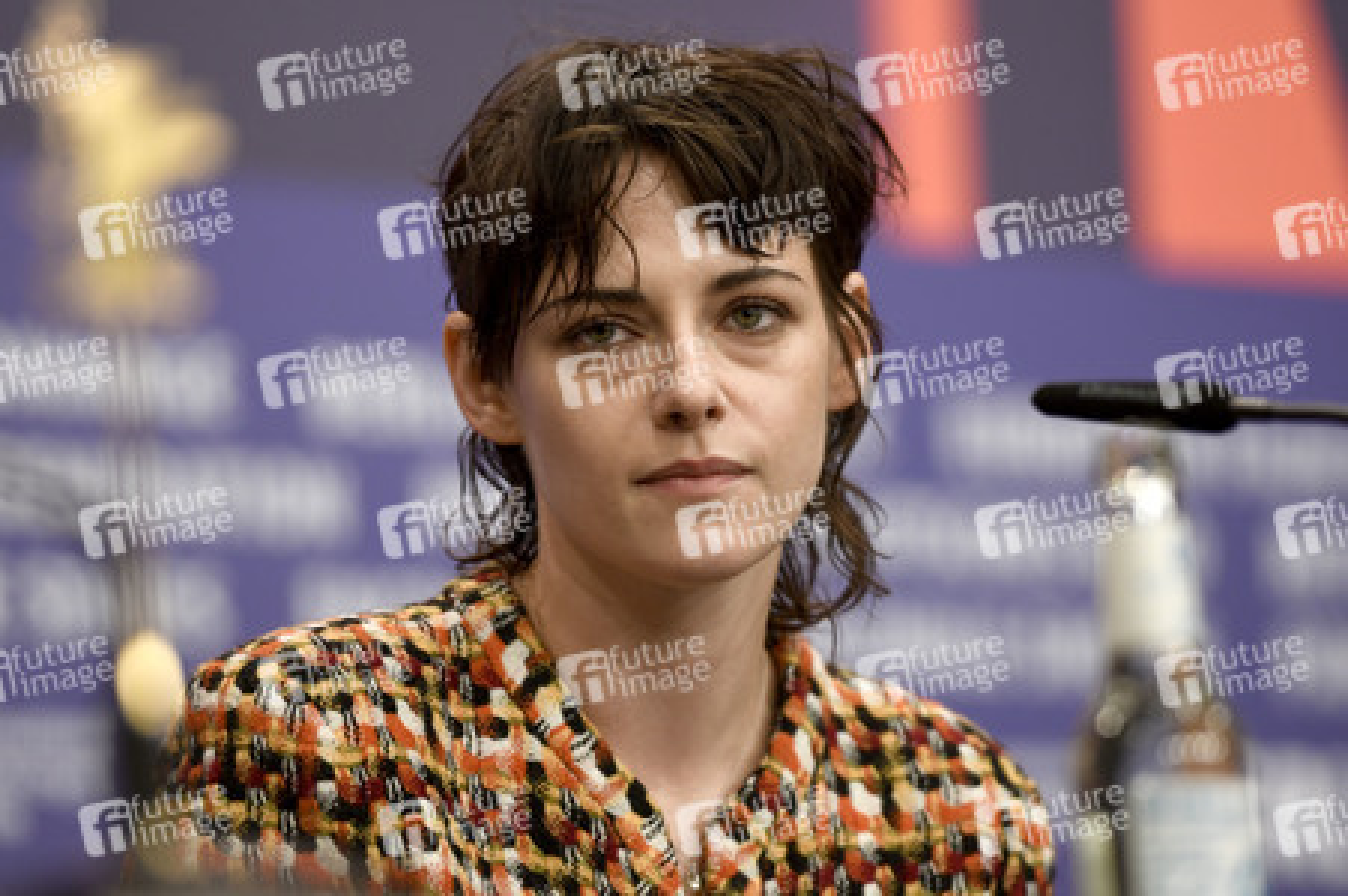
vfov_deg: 6.9
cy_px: 448
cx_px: 674
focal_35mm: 200
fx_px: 7483
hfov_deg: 10.3
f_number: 3.2
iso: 1000
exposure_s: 1/400
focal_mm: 200
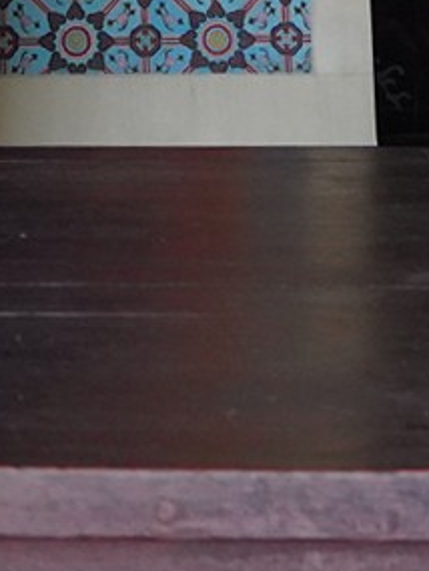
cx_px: -168
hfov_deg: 6.2
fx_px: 3897
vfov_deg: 7.9
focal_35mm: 236
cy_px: -707
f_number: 5
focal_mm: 35
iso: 2500
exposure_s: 1/100
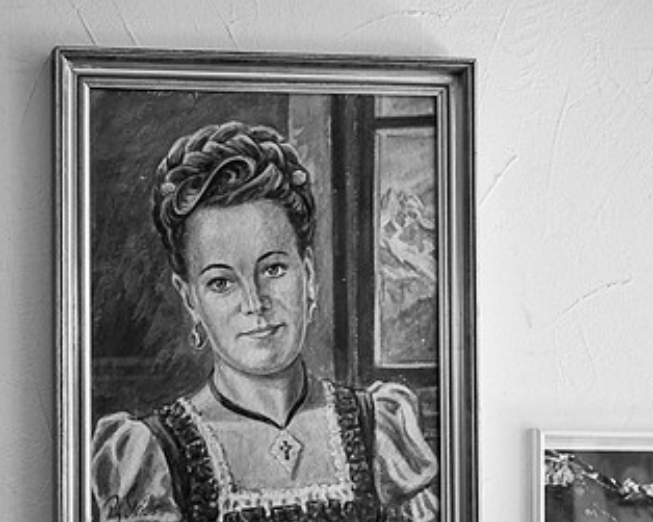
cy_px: 381
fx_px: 1874
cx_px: 89
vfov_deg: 15.8
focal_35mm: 97
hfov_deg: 19.5
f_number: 5
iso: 1400
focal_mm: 53
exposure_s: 1/60
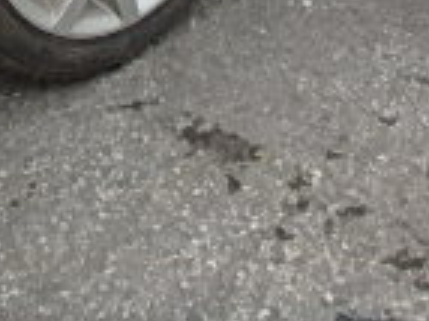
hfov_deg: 20.5
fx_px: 1164
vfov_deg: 13.2
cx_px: 48
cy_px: -351
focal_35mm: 94
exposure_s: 1/60
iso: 200
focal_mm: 3.7
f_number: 3.5
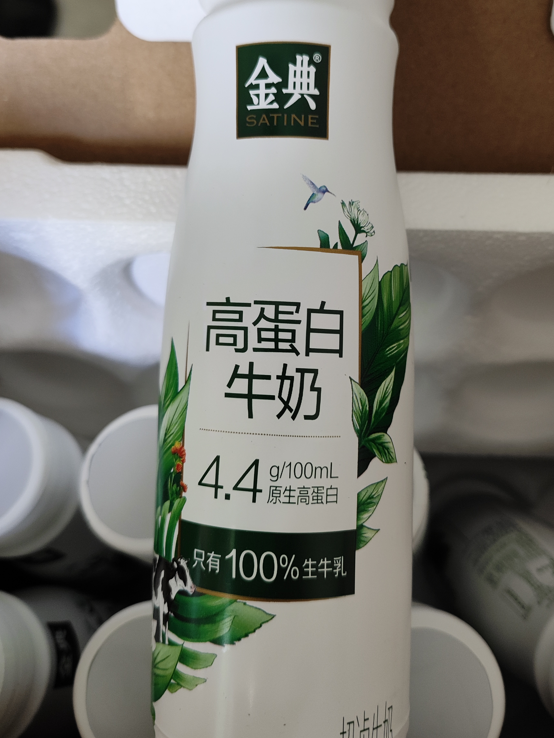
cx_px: 310
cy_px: 316
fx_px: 682
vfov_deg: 56.6
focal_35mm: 32
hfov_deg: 44.1
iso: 198
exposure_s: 1/33.3
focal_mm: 4.71
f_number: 1.79
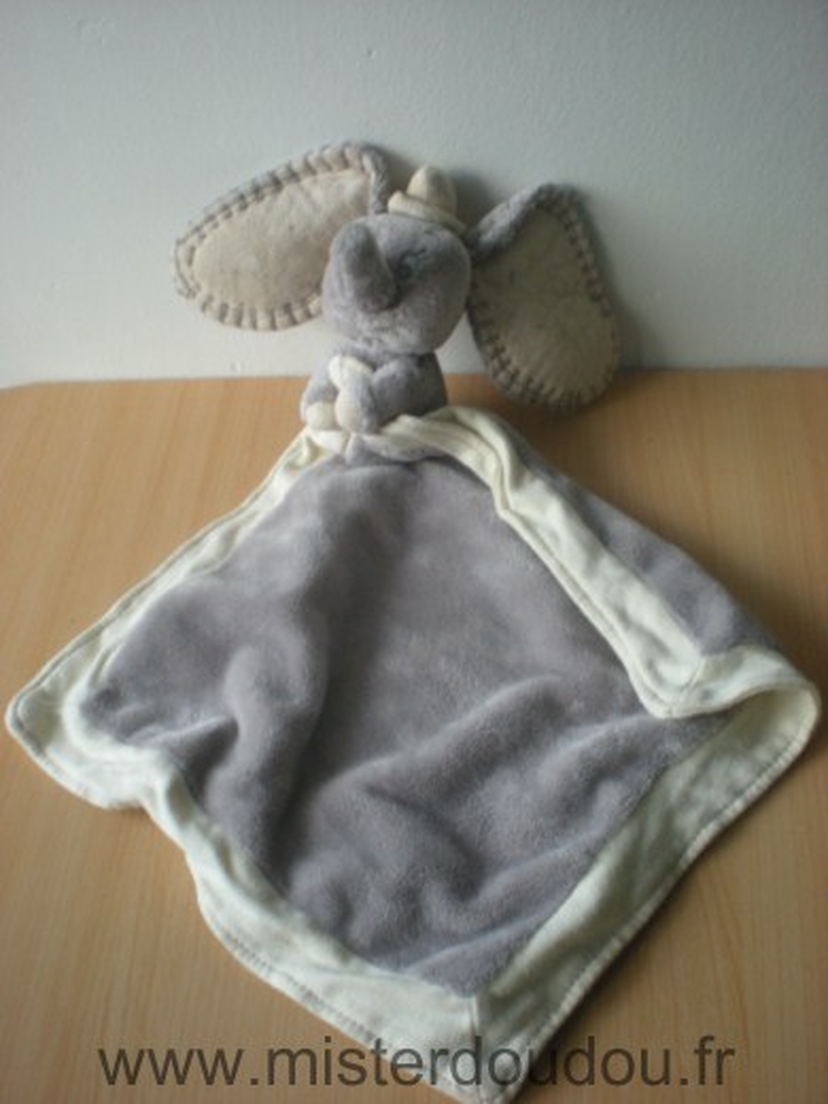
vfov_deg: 49.0
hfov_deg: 37.7
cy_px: 552
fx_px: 1212
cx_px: 414
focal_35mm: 38
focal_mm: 6.3
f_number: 3.1
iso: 200
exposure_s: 1/25.3
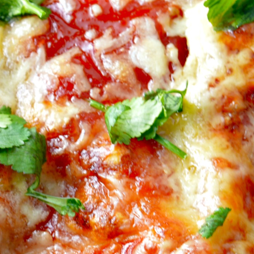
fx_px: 2781
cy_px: 90
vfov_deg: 5.2
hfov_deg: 5.2
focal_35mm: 335
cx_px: 144
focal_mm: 55
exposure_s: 1/25
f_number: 5.6
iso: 100
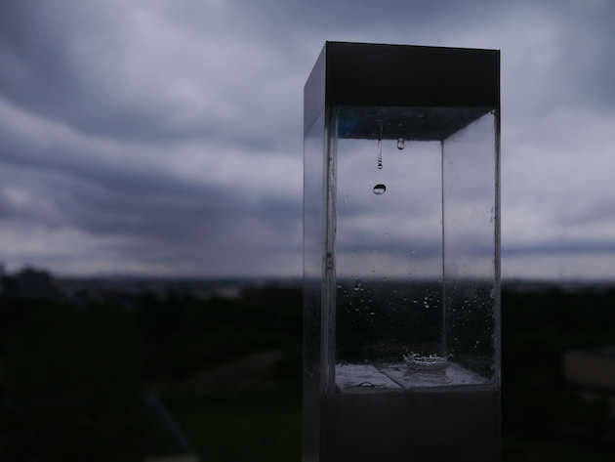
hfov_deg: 46.8
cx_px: 308
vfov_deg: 36.0
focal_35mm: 40
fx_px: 711
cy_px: 231
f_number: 3.2
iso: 160
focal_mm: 20
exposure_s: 1/1600
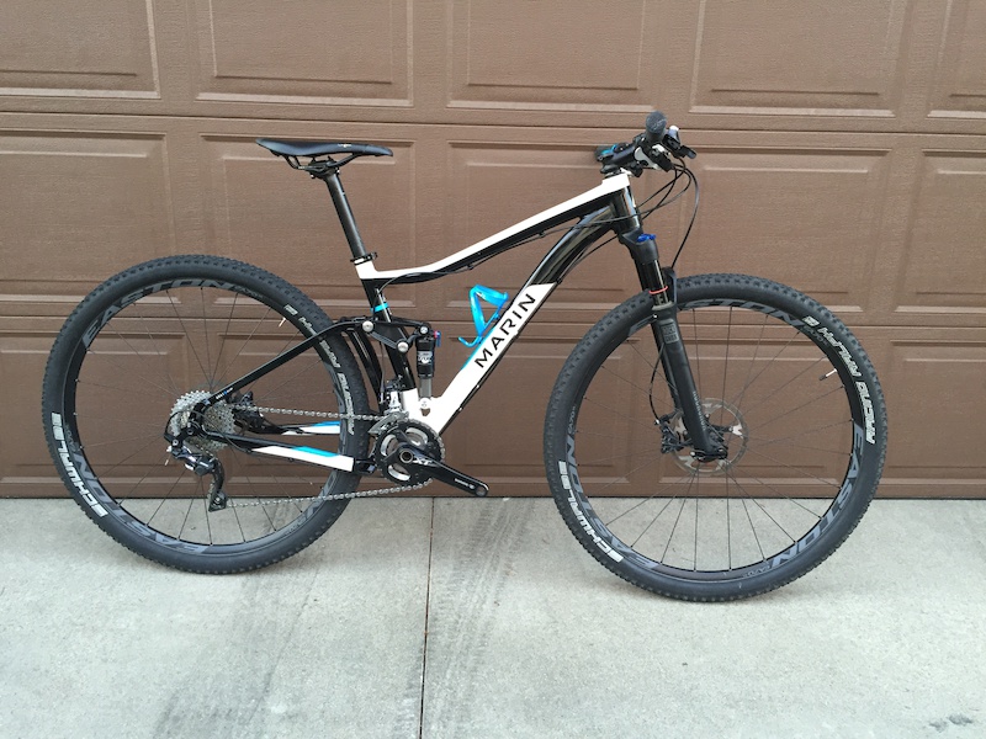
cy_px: 370
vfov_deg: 48.2
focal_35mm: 29
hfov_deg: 61.7
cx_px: 493
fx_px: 826
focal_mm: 4.15
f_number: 2.2
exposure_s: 1/30
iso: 80
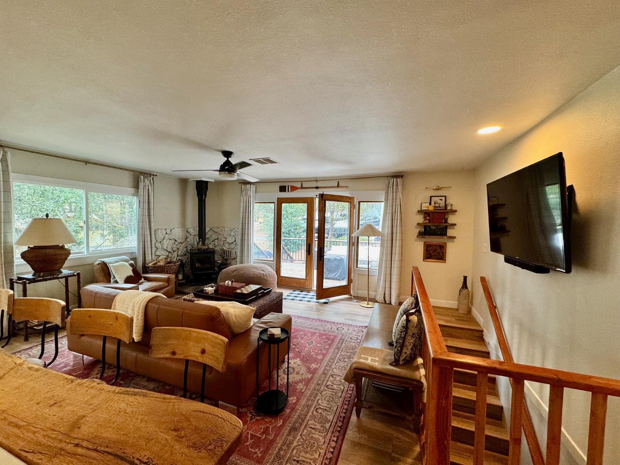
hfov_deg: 102.1
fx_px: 251
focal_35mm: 14
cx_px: 310
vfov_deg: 85.7
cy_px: 232
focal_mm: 2.22
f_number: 2.2
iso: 250
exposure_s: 1/120
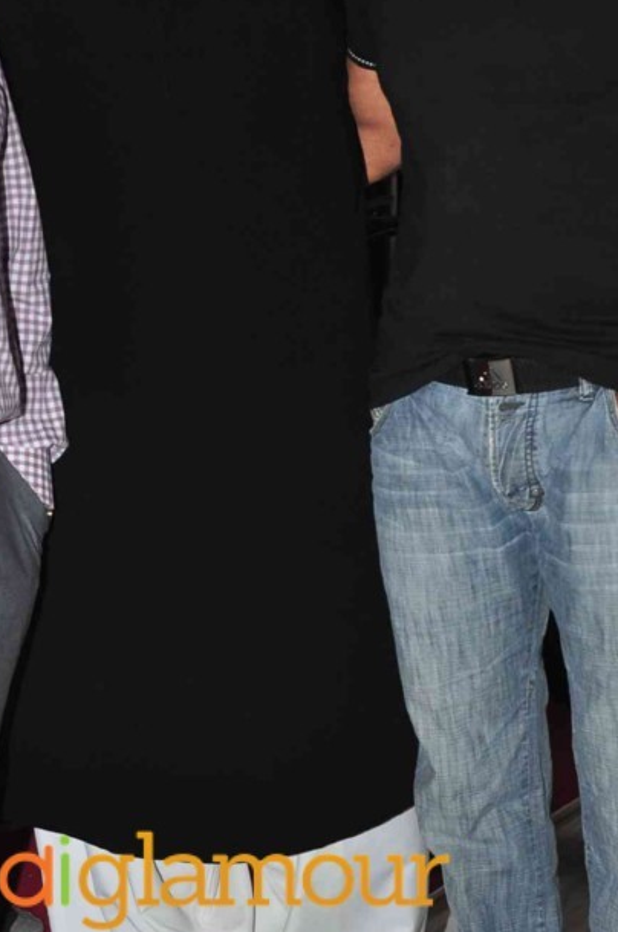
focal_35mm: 89
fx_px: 2299
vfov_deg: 22.9
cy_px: 419
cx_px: 110
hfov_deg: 15.2
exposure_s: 1/160
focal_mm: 24
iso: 400
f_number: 7.1
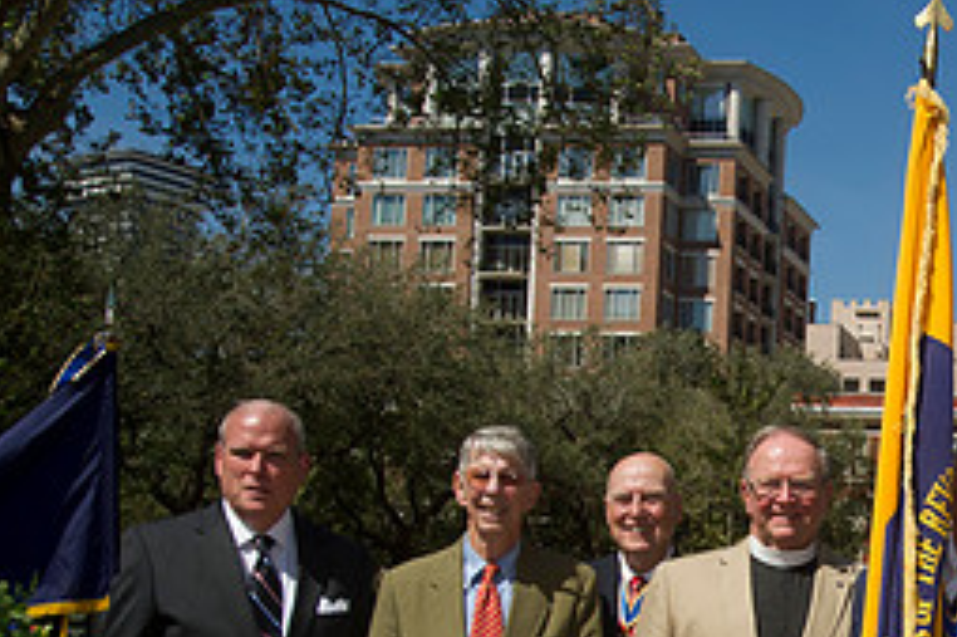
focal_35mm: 73
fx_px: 1939
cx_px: 931
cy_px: 629
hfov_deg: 26.4
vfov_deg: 18.2
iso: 200
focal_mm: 32
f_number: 8
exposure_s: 1/400
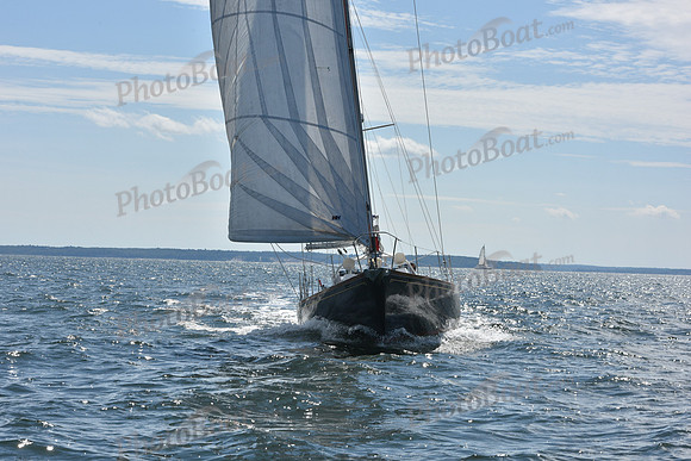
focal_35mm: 90
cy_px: 230
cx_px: 346
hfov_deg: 22.6
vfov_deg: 15.2
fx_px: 1728
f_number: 11
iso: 320
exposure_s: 1/1000
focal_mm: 90
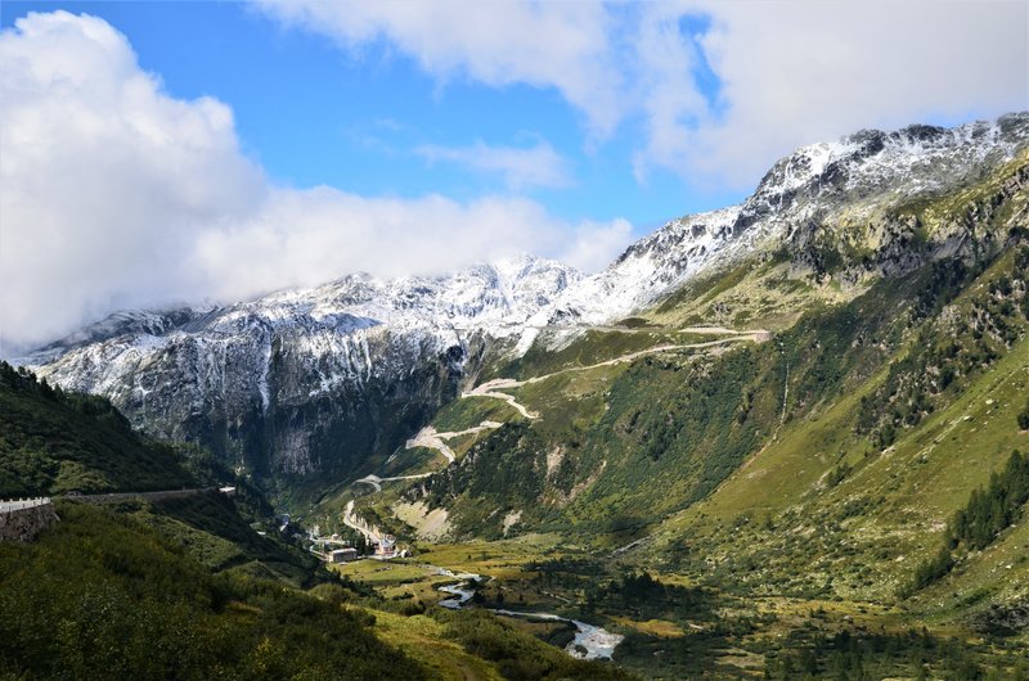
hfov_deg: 46.5
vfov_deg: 31.8
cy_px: 340
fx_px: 1198
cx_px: 514
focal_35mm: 42
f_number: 10
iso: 320
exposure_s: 1/250
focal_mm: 28
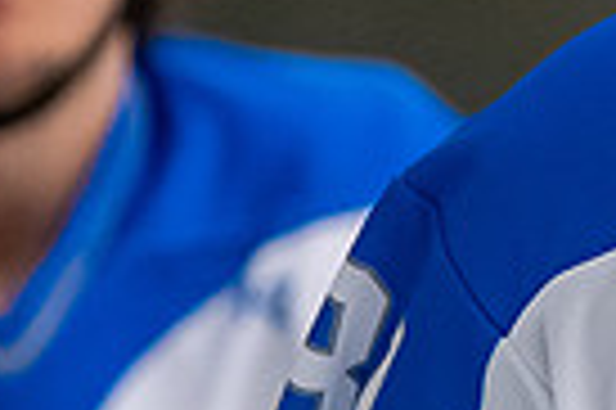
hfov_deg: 1.2
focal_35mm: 1689
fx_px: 28866
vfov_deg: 0.8
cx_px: 1203
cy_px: -265
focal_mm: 195
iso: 2000
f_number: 3.2
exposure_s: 1/800
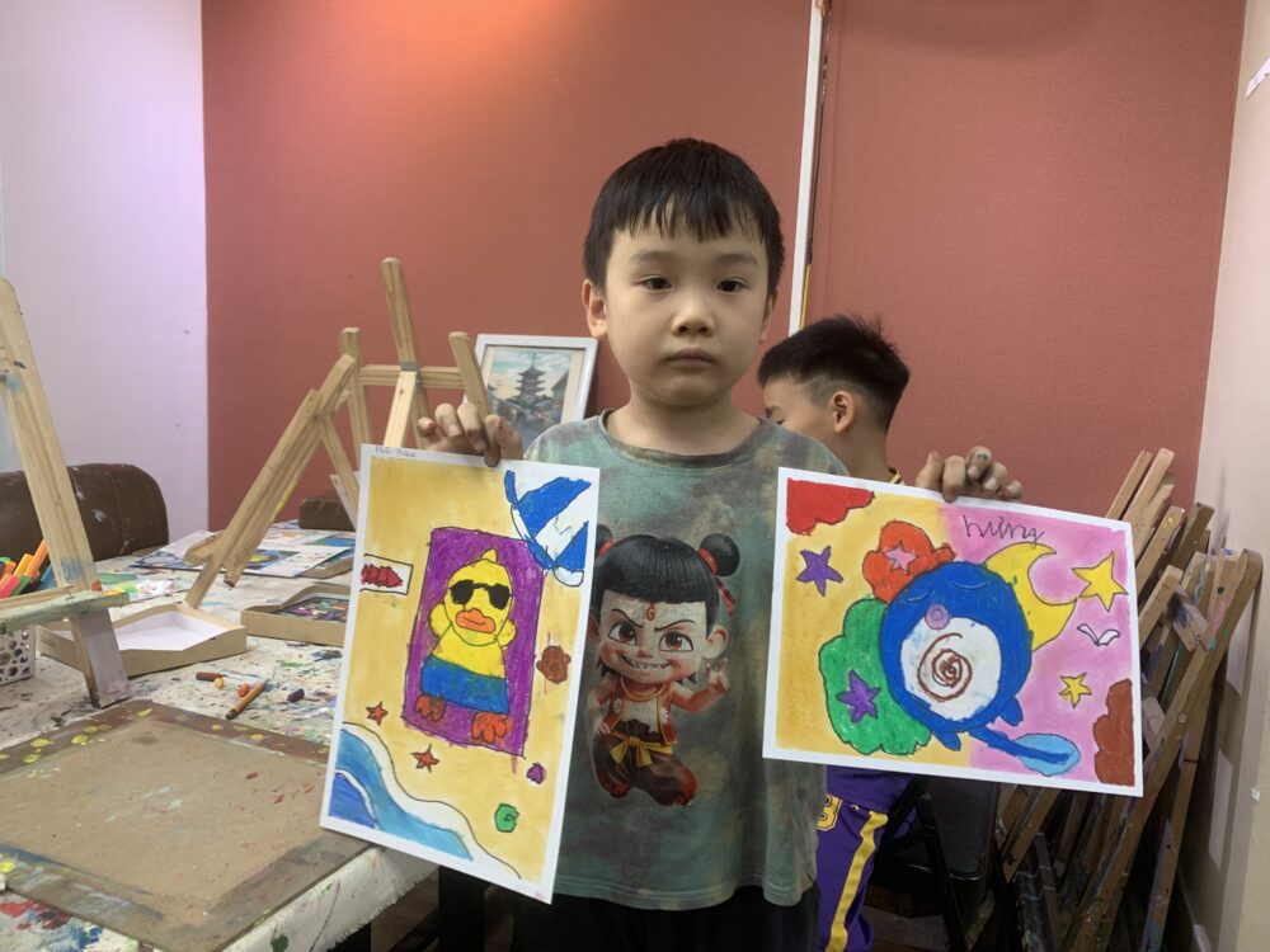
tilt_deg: -7.1
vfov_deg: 53.1
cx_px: 635
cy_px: 476
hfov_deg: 67.3
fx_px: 954
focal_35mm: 26
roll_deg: -2.2
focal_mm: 4.25
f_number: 1.8
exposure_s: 1/121
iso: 80
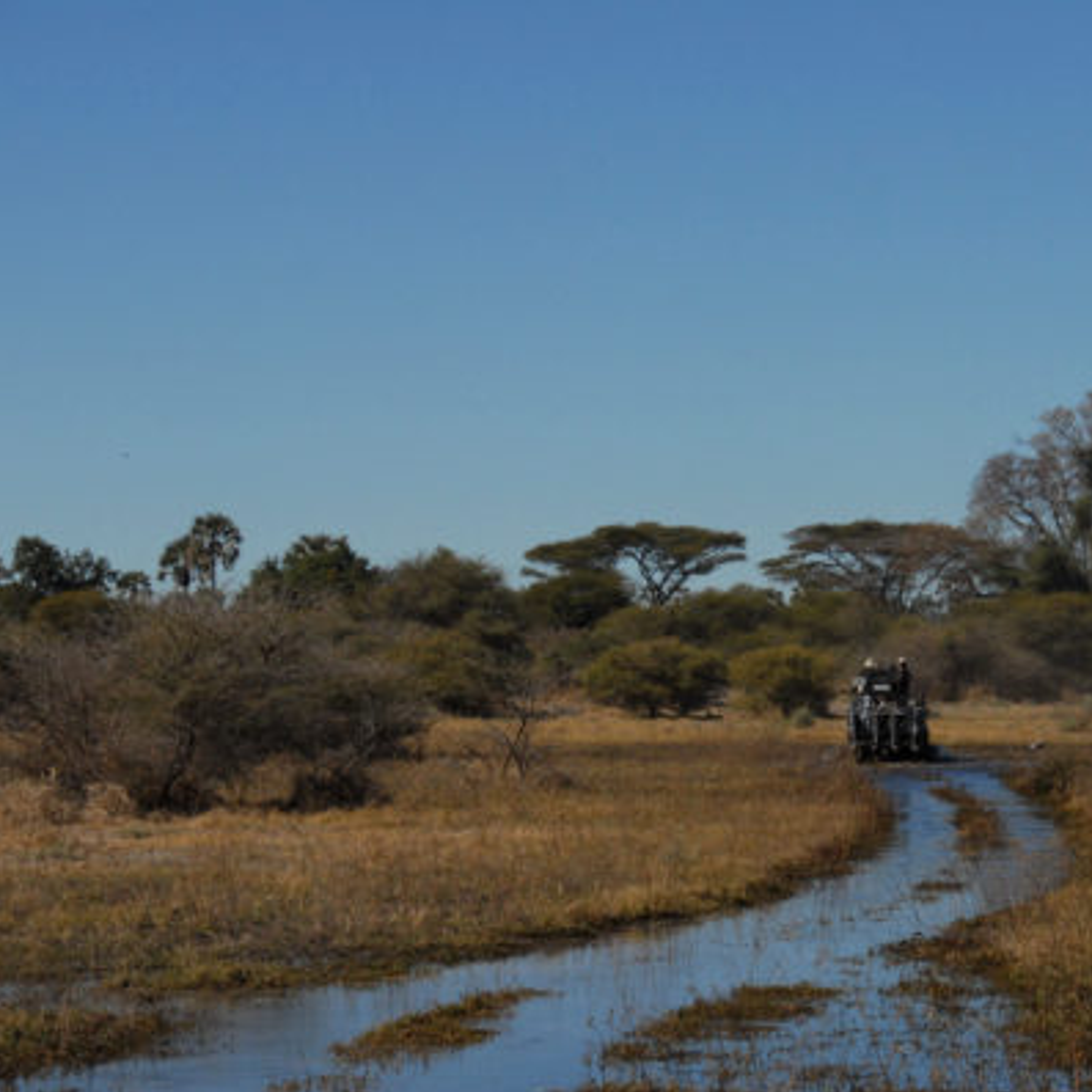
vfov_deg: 12.9
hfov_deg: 12.9
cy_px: 547
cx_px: 756
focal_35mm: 135
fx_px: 4818
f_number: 8
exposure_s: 1/2000
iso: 400
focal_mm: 70
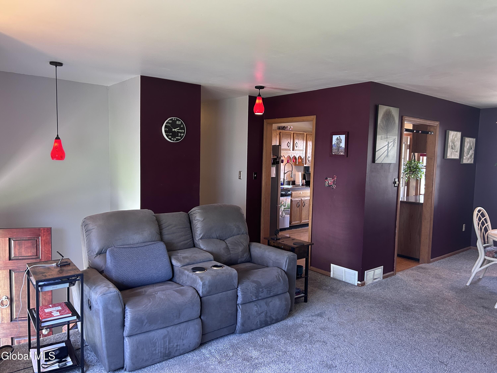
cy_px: 186
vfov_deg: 53.1
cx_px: 248
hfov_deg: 67.3
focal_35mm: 26
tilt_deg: -4.9
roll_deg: -1.0
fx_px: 373
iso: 160
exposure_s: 1/60
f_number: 1.5
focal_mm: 5.7
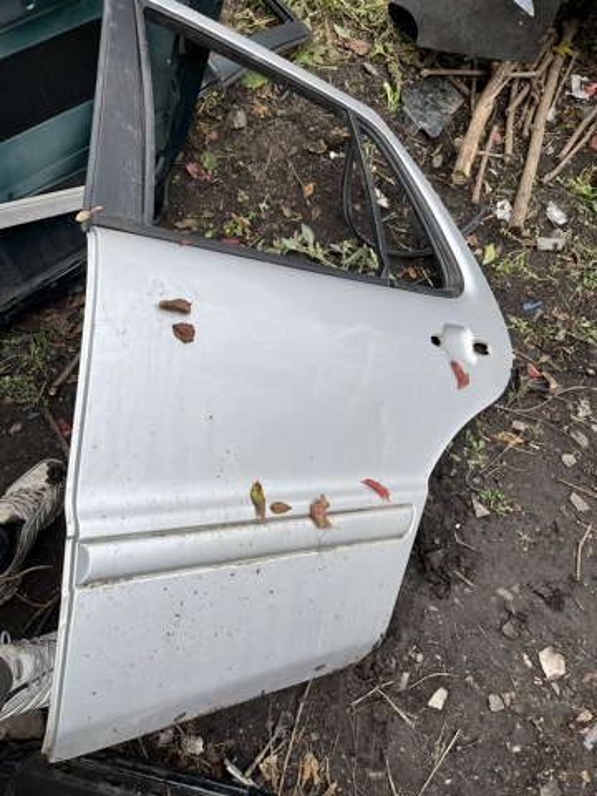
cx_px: 298
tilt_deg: -65.8
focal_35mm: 26
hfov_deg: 53.1
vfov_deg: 67.3
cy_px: 398
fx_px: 598
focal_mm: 5.1
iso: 50
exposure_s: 1/928
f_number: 1.6
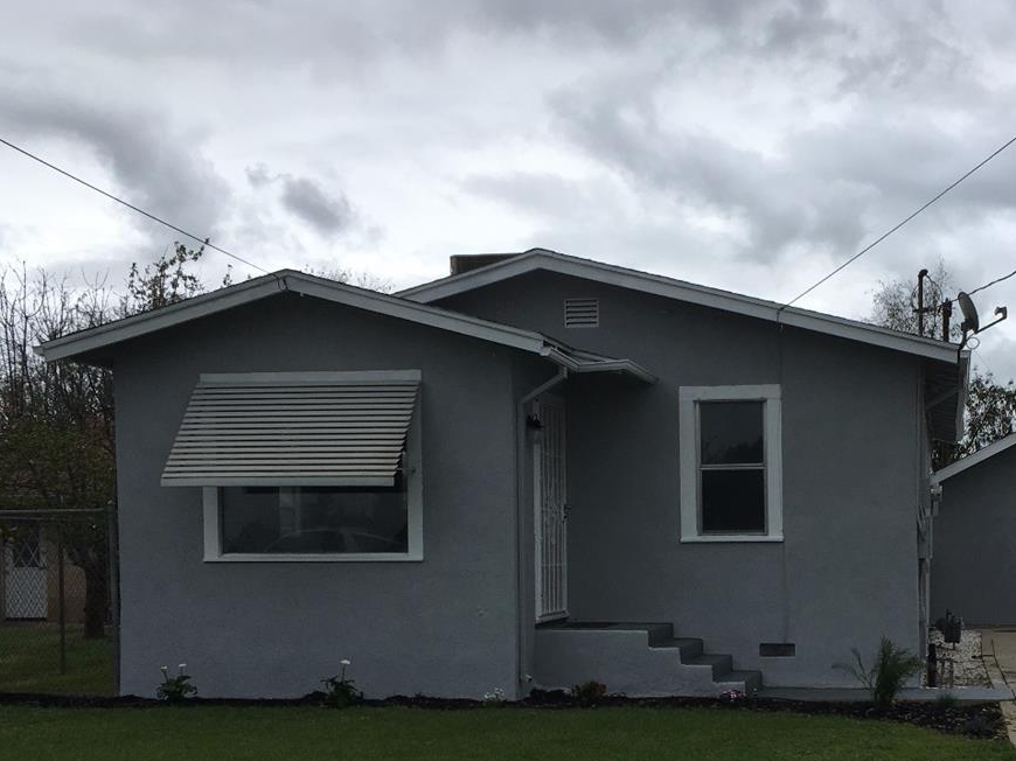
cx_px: 737
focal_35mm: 50
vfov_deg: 28.5
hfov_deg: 37.4
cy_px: 601
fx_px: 1467
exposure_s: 1/1148
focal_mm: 4.15
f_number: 2.2
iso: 25
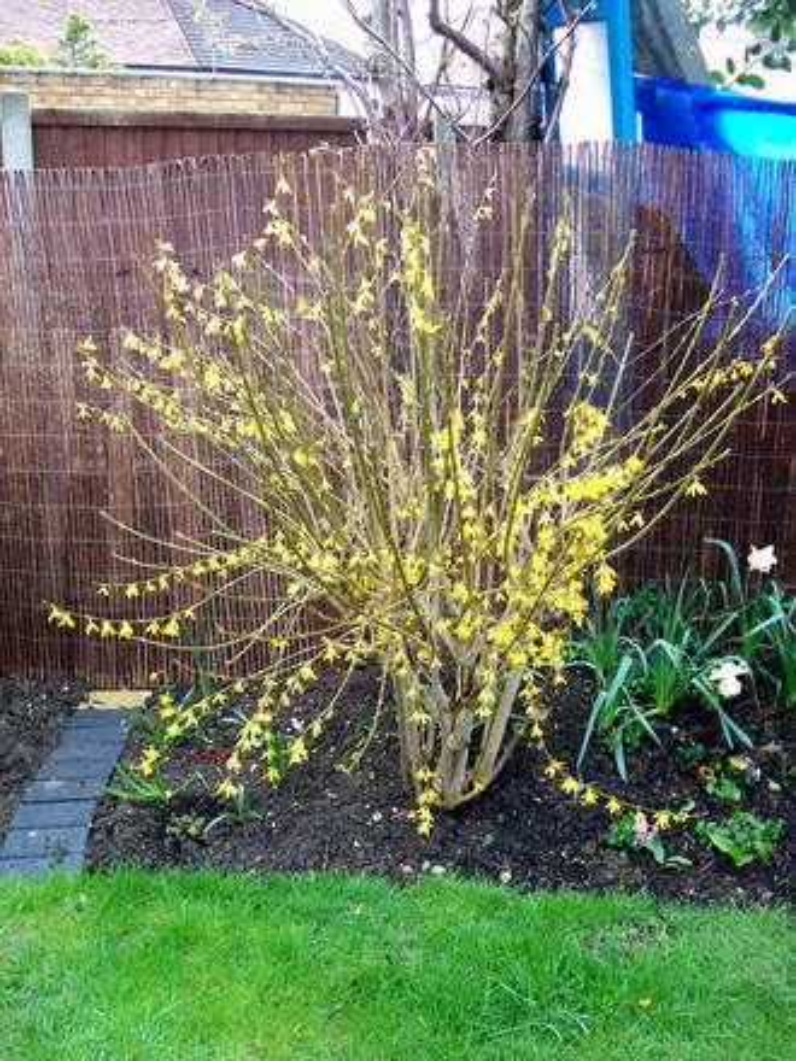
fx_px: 1104
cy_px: 530
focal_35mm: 36
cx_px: 398
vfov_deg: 51.4
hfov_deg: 39.7
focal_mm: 6
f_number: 2.7
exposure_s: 1/128
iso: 80
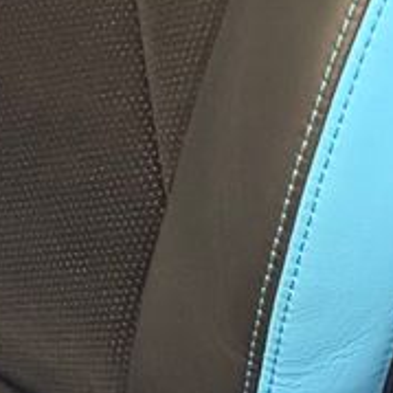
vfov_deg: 8.4
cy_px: -573
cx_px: -700
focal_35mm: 190
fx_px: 2440
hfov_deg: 8.1
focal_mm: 6.76
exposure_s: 1/40
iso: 1000
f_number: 1.78
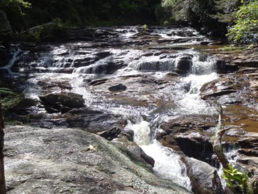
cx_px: 129
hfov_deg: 49.0
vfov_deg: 37.7
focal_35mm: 38
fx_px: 283
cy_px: 97
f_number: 4.6
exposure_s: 1/250
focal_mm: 6.83
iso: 80
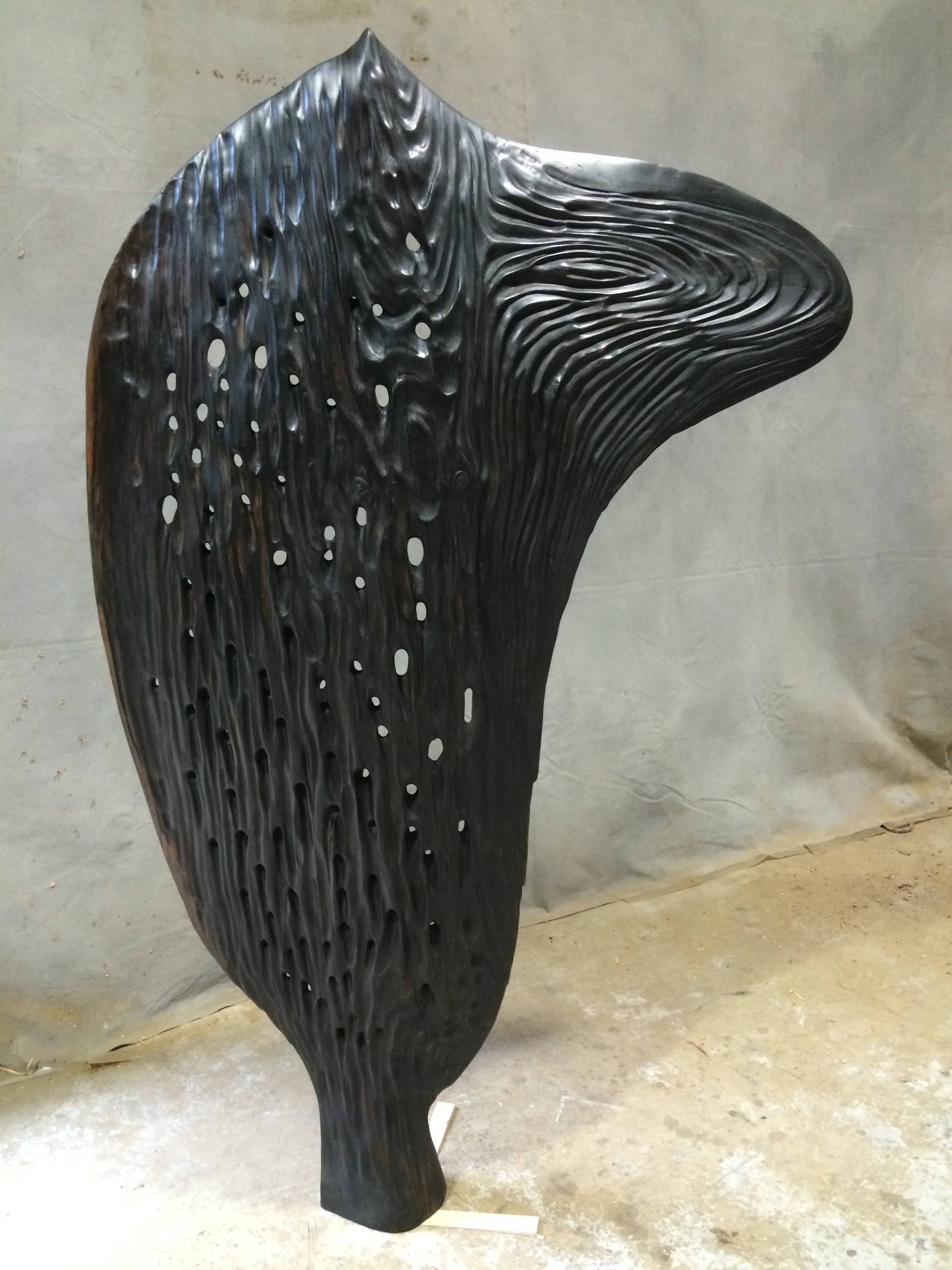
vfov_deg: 61.7
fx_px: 1063
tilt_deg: -13.0
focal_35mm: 29
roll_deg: +2.5
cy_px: 635
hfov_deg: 48.2
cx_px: 476
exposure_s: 1/30
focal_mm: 4.15
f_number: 2.2
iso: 320
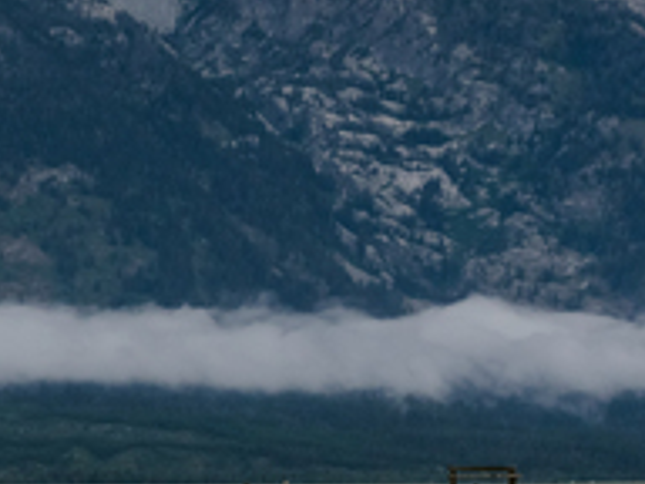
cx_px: -222
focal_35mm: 337
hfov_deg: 5.8
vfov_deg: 4.4
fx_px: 6279
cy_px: 39
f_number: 14
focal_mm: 80
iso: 400
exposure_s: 1/500
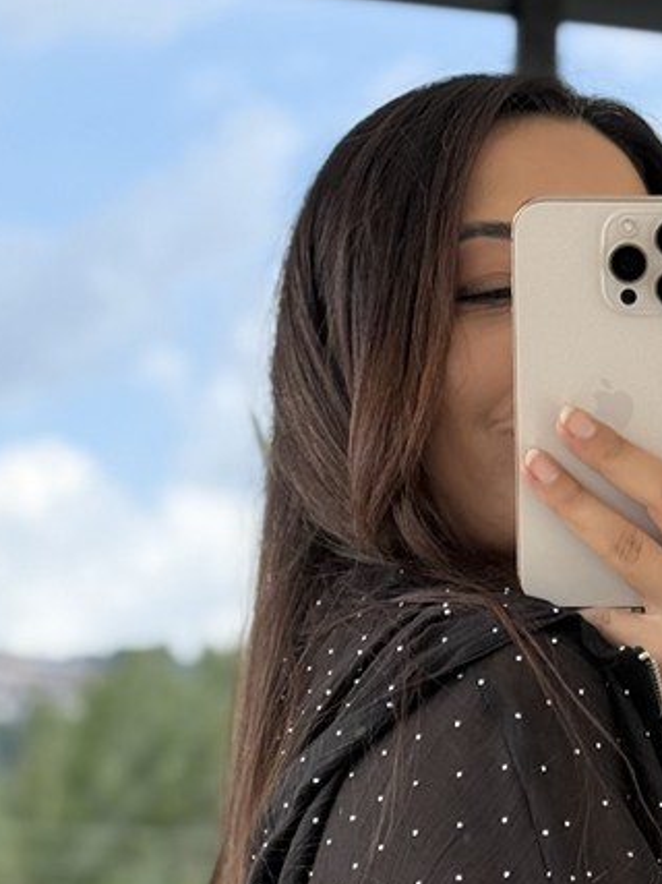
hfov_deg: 9.8
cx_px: 656
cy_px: 1082
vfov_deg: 12.8
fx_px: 3827
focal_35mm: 150
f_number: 1.78
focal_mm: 6.76
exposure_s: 1/620
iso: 64
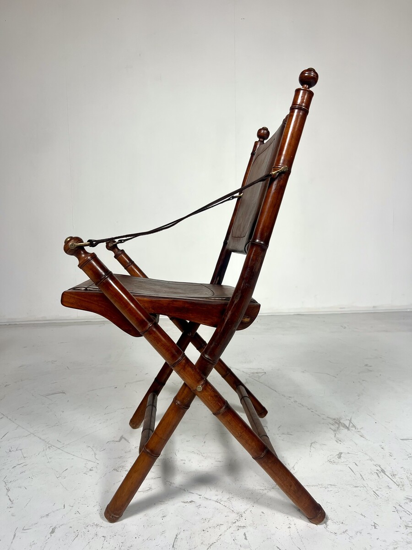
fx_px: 413
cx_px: 206
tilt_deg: -5.1
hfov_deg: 53.1
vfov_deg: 67.3
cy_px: 275
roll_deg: +2.1
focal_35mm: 26
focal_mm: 5.7
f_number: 1.5
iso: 50
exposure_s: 1/121
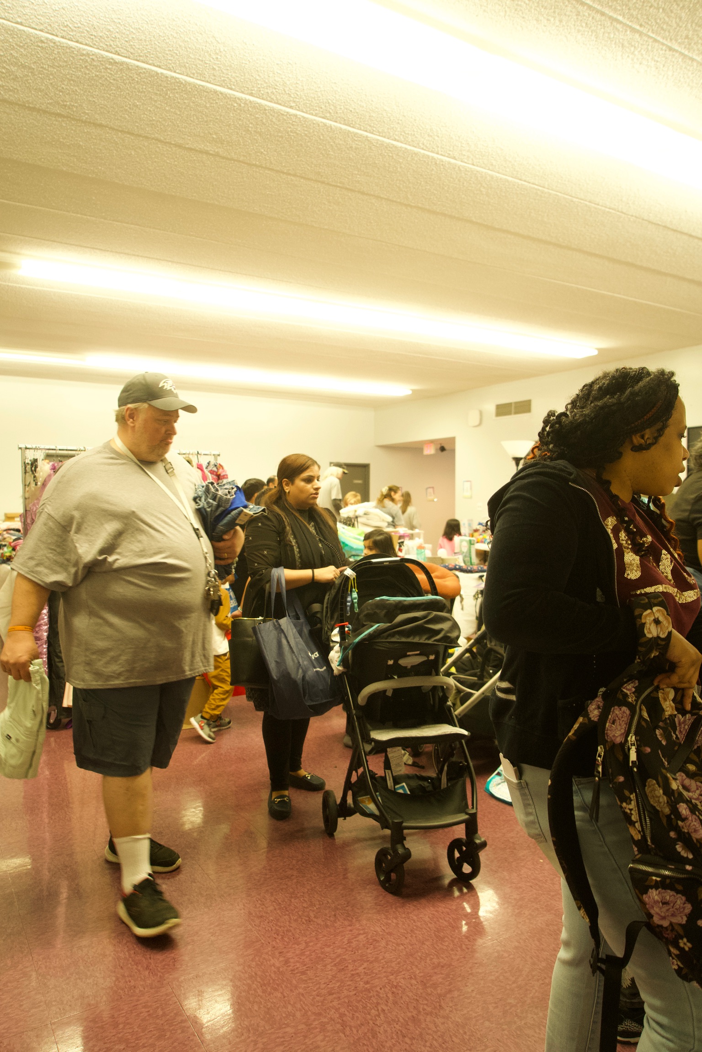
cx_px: 351
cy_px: 526
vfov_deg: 71.5
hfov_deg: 51.3
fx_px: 731
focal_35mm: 25
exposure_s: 1/80
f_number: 4
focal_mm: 25
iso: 4000
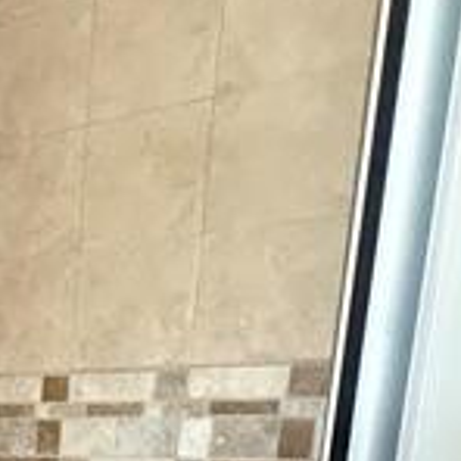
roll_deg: +2.4
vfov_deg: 23.2
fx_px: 964
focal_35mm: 64
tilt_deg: -12.8
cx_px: -333
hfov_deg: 20.4
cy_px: 629
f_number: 2.2
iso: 1000
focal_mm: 2.22
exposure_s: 1/60
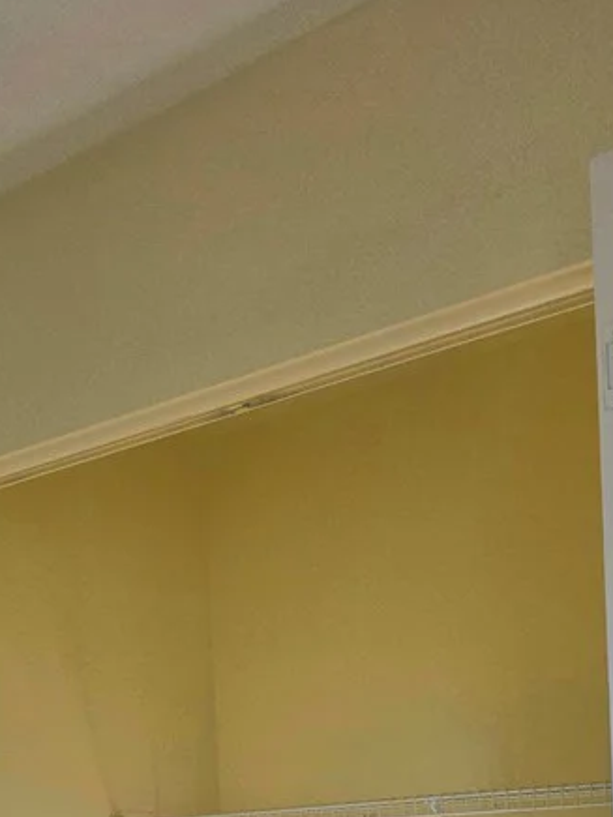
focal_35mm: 54
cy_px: 929
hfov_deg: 26.7
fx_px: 1275
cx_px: 161
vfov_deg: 31.1
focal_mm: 6.3
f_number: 1.7
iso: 40
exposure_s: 1/370
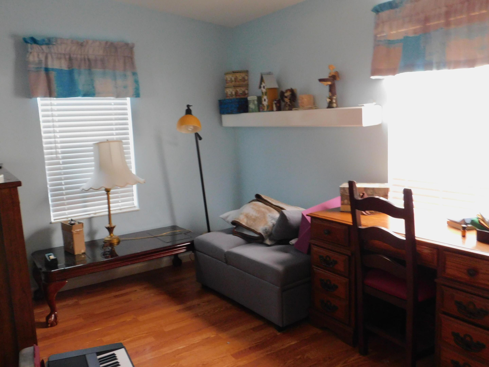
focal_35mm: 30
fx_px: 424
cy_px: 184
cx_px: 244
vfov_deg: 46.8
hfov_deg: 60.0
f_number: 3.2
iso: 400
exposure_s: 1/10
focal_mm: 5.3
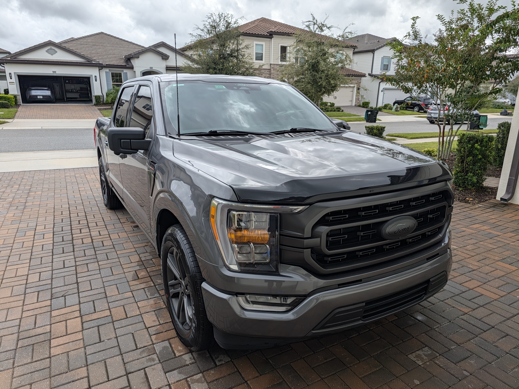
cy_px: 194
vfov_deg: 58.9
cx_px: 260
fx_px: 345
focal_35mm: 23
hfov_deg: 73.9
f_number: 1.7
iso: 16
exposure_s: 1/865
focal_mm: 5.28
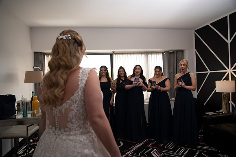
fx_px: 170
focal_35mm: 26
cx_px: 118
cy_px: 78
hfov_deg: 69.4
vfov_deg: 49.5
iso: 1600
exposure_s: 1/1600
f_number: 2.8
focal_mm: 26
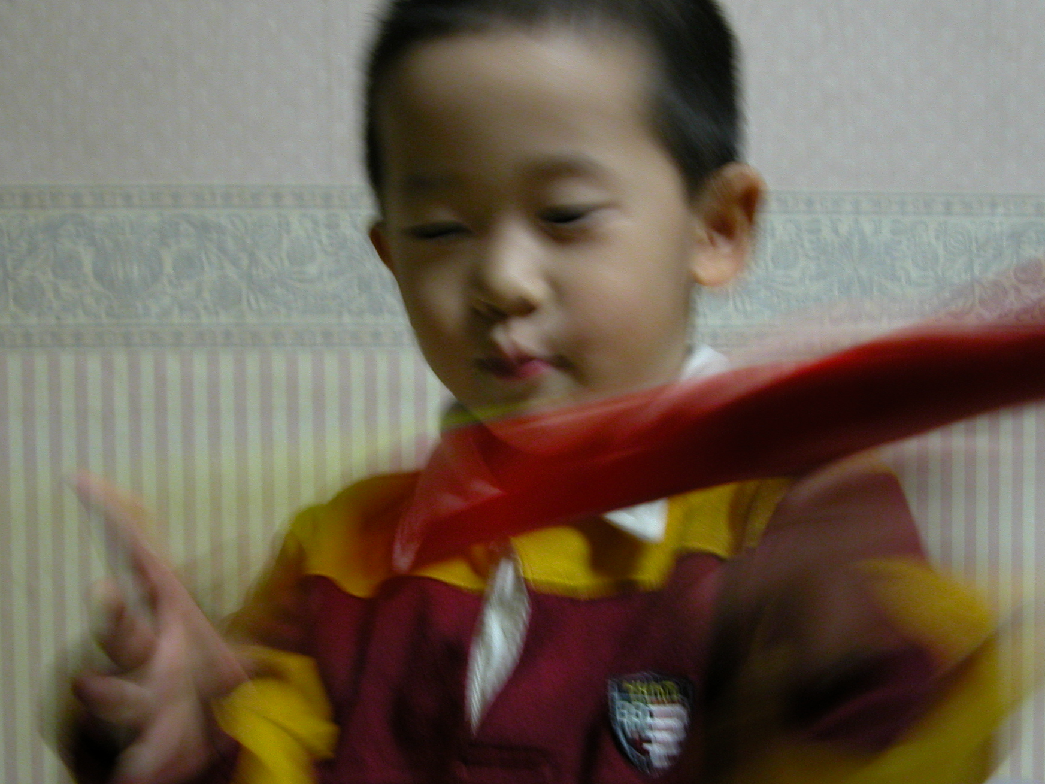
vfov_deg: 22.2
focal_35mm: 66
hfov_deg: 29.4
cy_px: 500
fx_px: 1993
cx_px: 457
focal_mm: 11.6
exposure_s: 1/6.6
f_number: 3
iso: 177
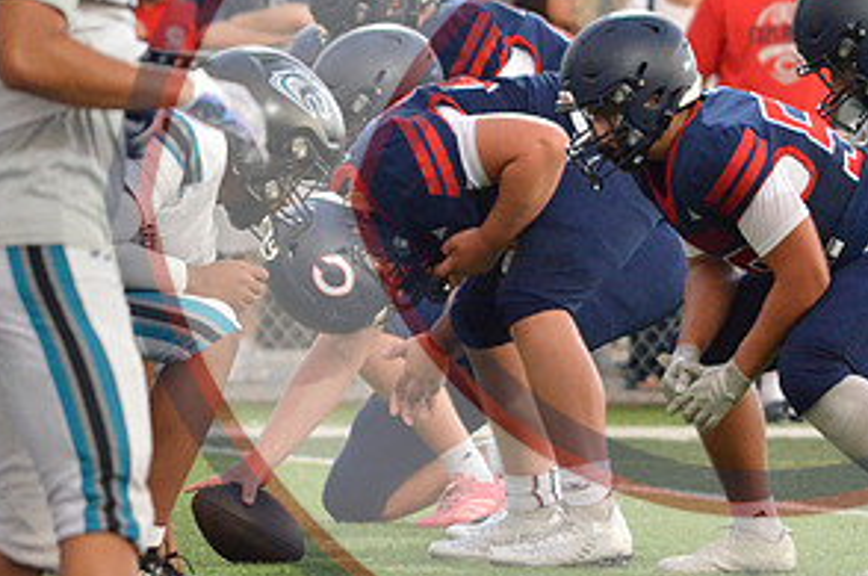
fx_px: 17067
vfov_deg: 1.9
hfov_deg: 2.9
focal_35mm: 709
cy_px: 198
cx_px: 750
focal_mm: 240
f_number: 5.3
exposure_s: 1/500
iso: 3600
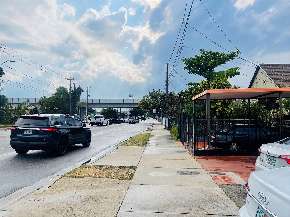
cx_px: 145
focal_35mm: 25
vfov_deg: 54.9
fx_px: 209
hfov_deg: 69.4
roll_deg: -0.4
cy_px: 108
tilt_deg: +3.1
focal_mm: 5.1
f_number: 1.6
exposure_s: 1/6993
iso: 32
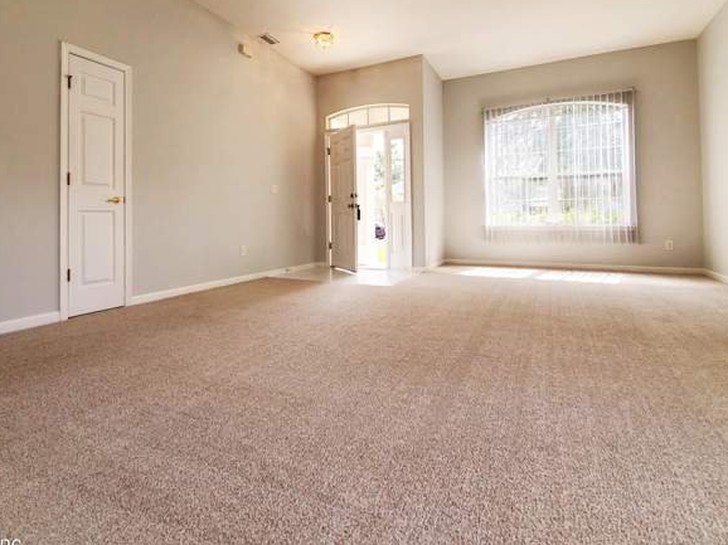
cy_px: 200
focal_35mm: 18
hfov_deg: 87.5
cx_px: 330
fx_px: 378
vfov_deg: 70.3
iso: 50
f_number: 2.2
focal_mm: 1.8
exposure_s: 1/119
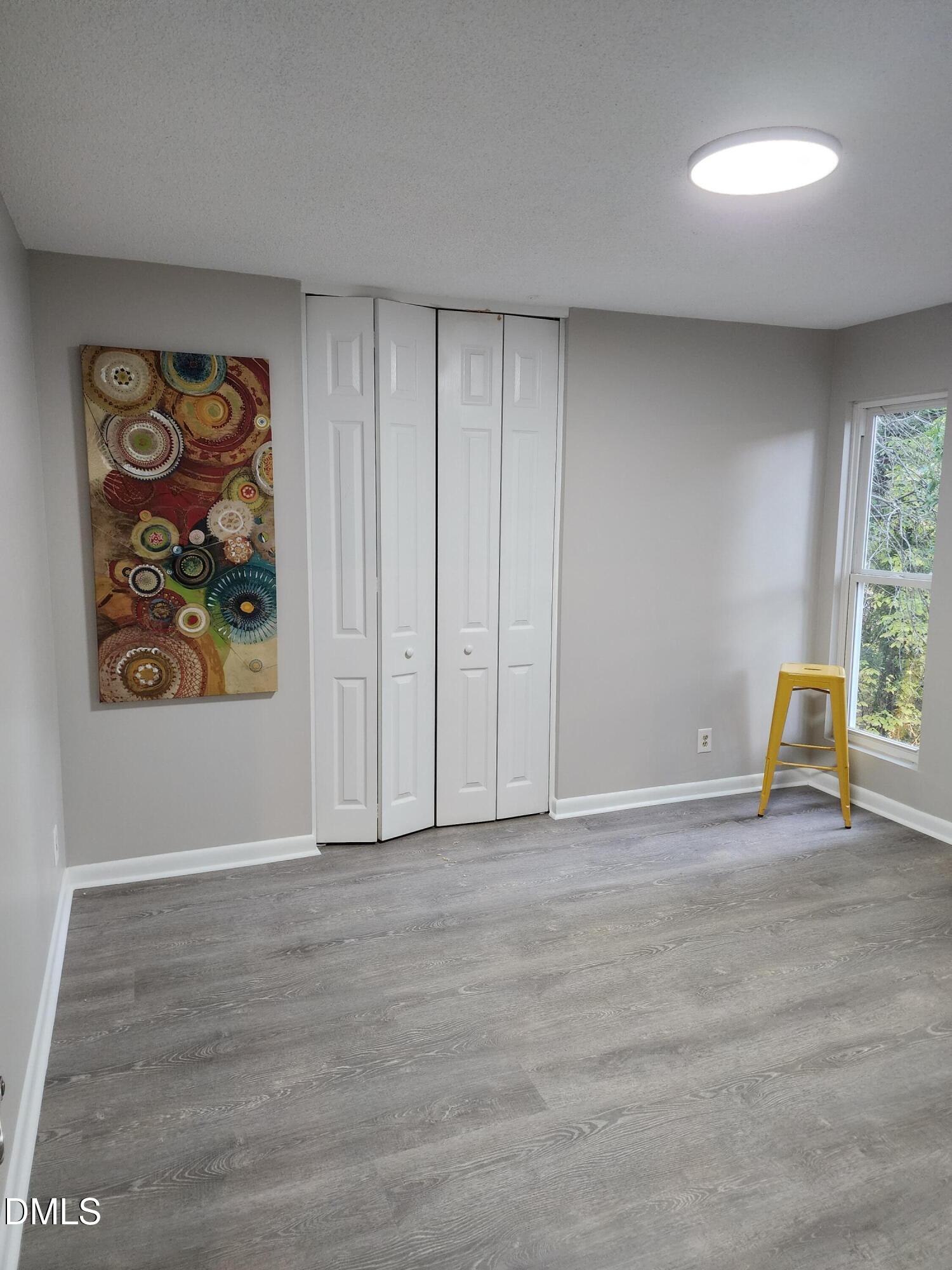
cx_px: 476
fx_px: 843
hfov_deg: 58.9
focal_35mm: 23
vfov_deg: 73.9
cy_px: 635
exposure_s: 1/120
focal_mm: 6.4
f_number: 1.8
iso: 640
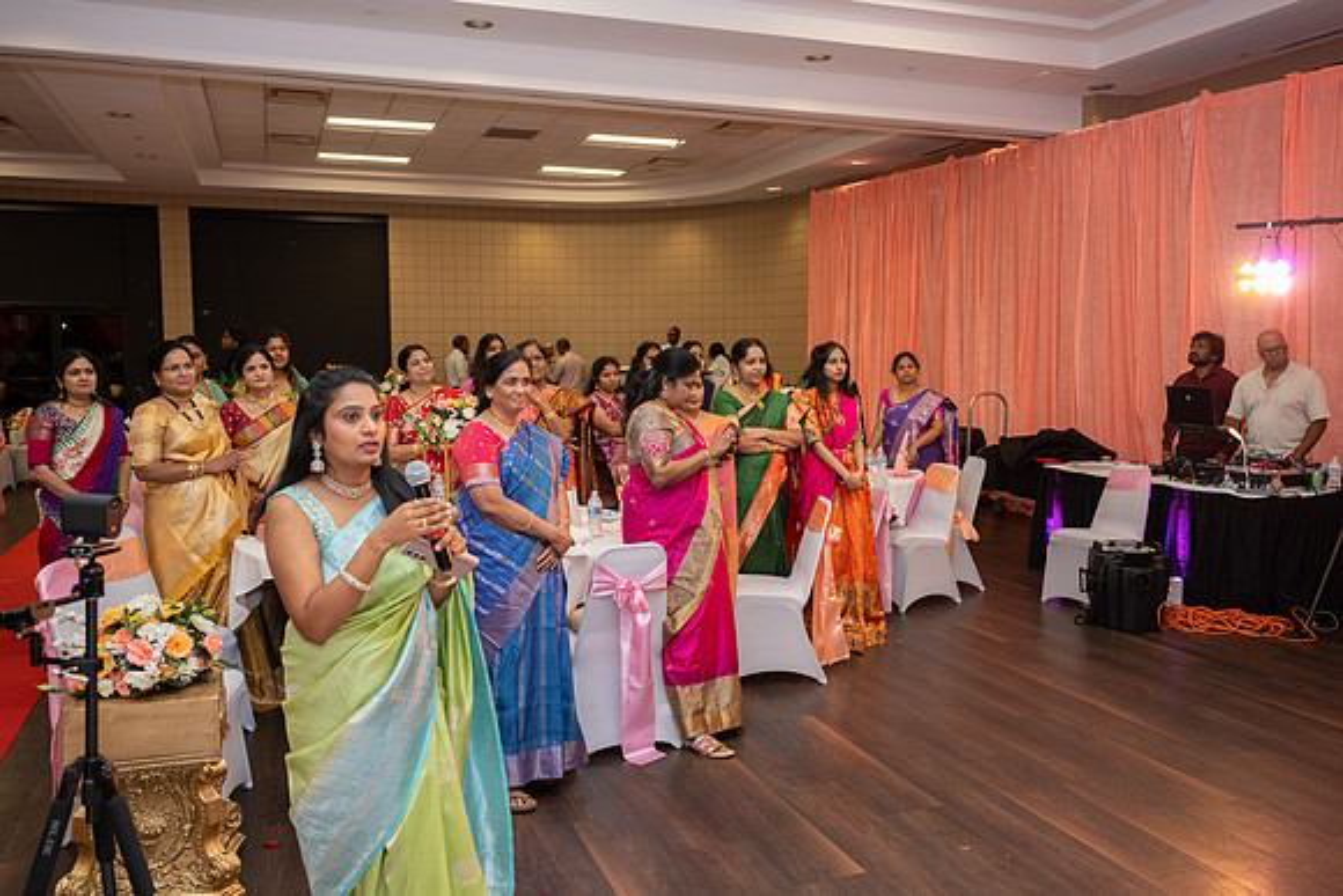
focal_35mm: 29
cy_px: 448
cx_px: 683
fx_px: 1096
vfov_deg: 44.5
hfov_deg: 63.0
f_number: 4
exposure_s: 1/160
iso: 1250
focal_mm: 28.5
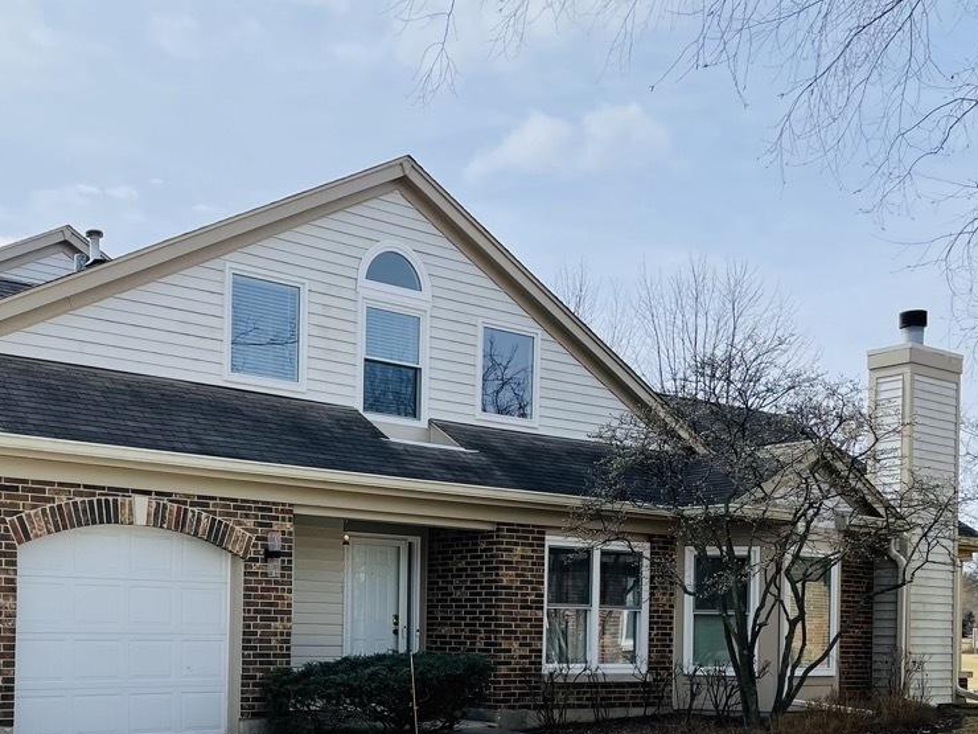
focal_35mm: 45
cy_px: 633
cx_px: 297
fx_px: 1271
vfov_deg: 31.0
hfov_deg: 41.3
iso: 32
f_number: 1.6
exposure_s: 1/2564
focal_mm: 4.2
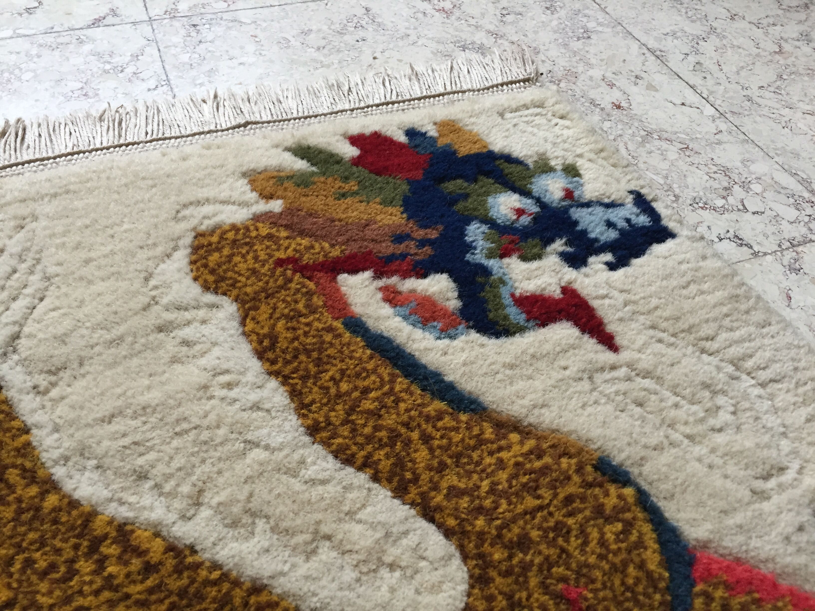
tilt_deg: -49.3
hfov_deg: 61.7
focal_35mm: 29
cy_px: 306
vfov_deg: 48.2
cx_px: 408
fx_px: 683
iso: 160
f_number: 2.2
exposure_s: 1/33
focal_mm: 4.15
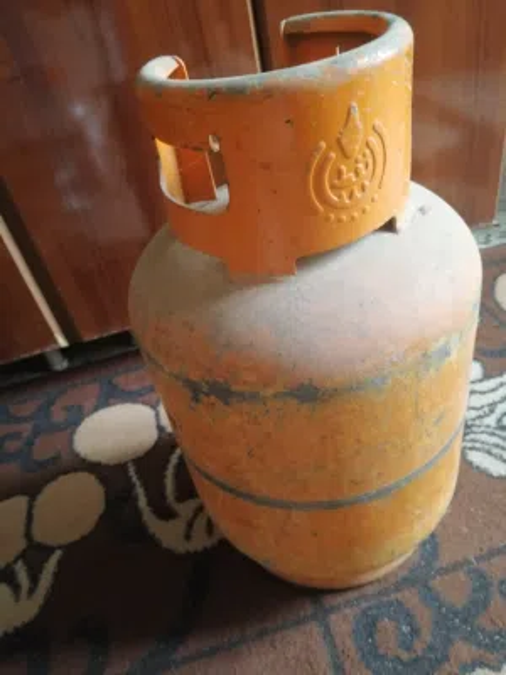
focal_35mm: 26
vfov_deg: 67.3
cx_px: 253
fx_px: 507
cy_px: 338
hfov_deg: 53.1
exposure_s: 1/25
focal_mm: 5.3
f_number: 1.8
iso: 800
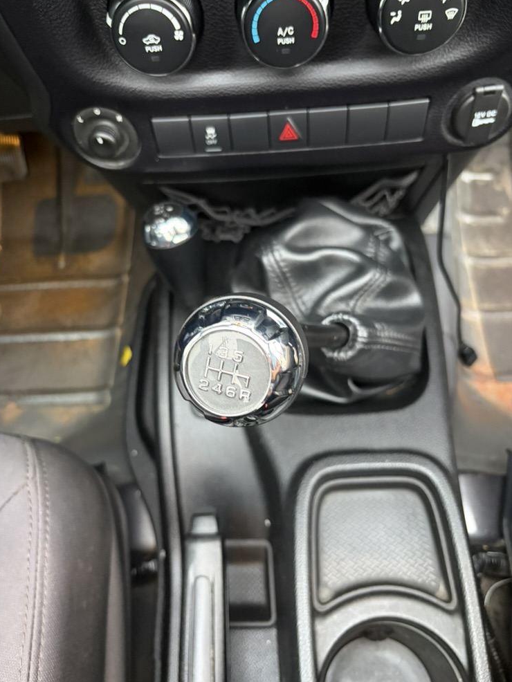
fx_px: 532
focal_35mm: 27
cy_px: 340
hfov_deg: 51.4
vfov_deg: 65.3
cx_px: 248
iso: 500
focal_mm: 5.96
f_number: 1.6
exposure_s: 1/33
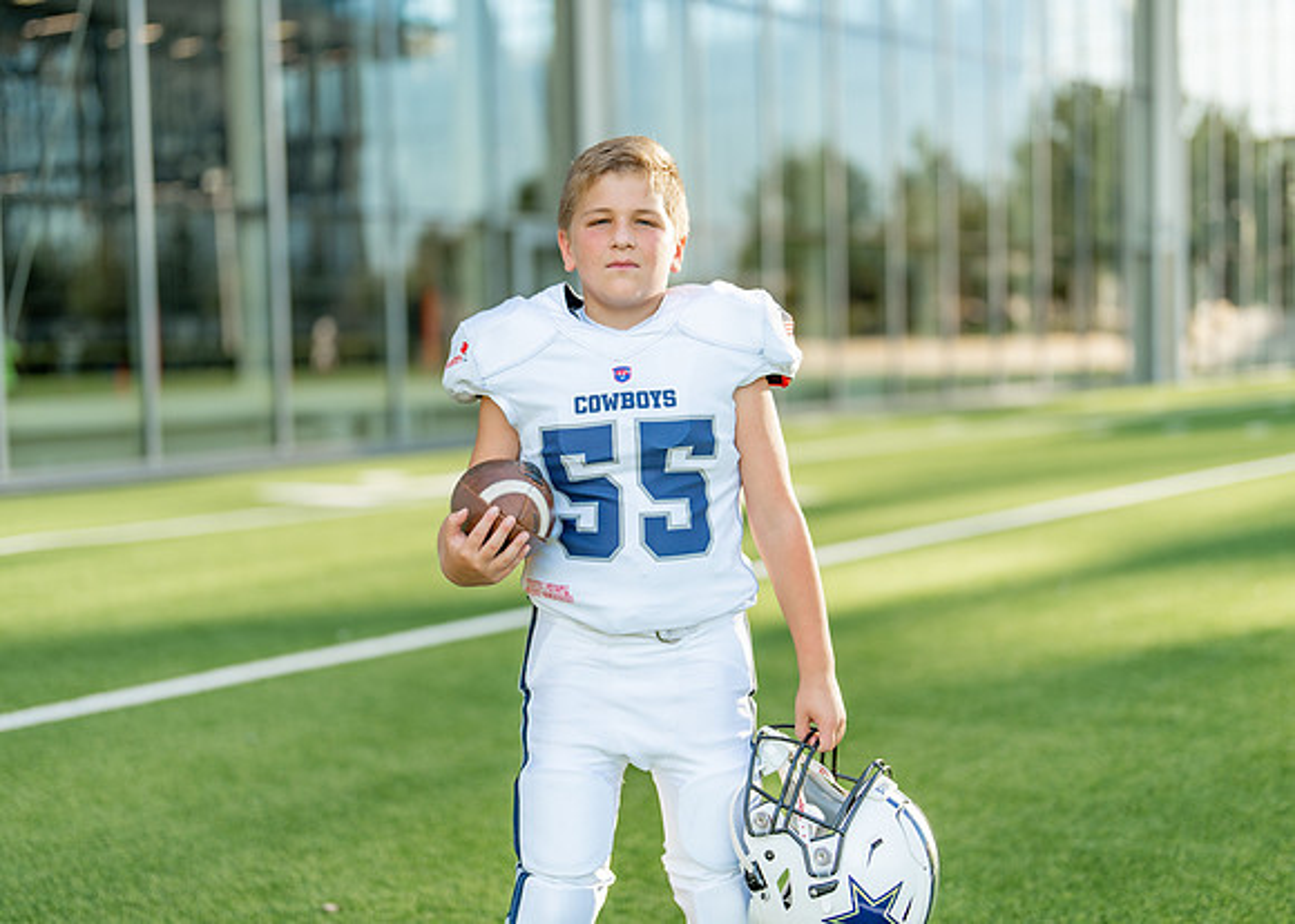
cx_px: 648
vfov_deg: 26.2
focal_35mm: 54
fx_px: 1983
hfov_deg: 36.2
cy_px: 462
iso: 100
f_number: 1.2
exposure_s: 1/2000
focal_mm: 50
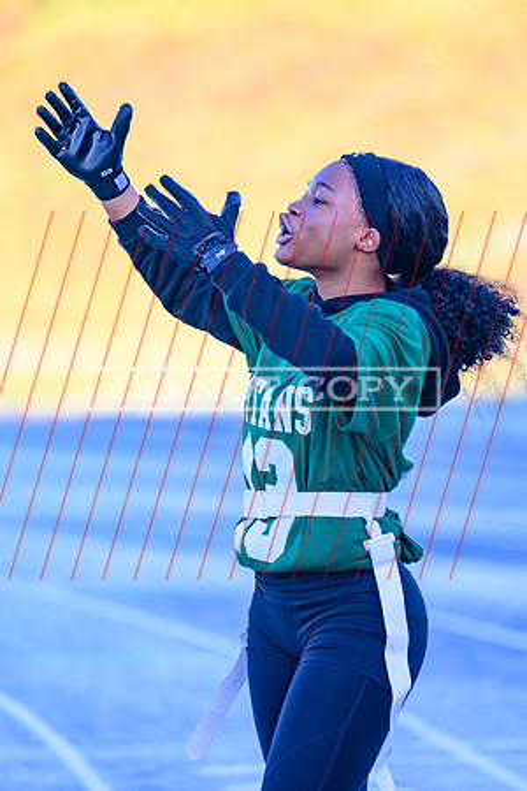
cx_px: 339
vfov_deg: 6.9
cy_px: 396
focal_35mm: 300
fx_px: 6587
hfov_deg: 4.6
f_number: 2.8
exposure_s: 1/1250
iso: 400
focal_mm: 200
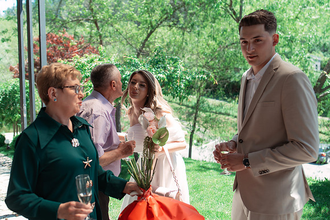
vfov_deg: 37.9
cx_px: 165
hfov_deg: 54.4
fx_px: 321
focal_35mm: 35
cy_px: 110
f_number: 3.2
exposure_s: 1/400
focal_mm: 35
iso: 125
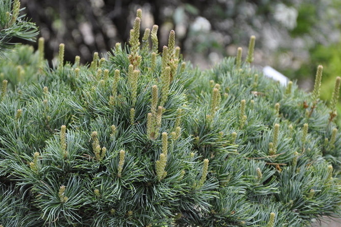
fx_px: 1553
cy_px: 132
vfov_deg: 8.4
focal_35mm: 164
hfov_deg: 12.5
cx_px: 155
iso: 320
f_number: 5.6
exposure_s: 1/125
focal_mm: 92
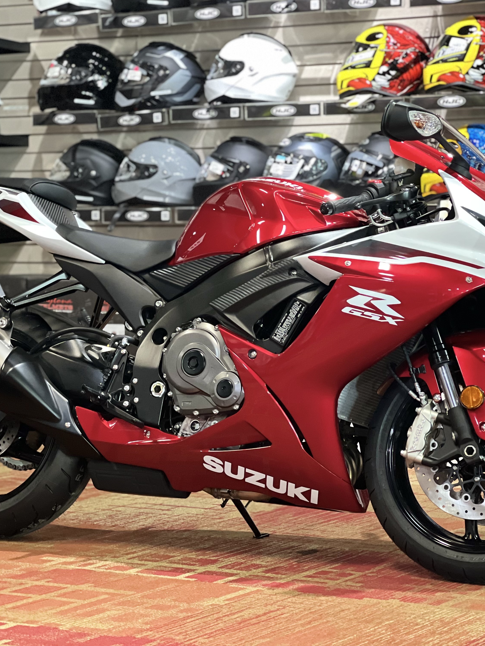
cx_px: 242
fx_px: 1924
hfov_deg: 14.4
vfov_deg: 19.1
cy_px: 322
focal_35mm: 103
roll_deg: -0.2
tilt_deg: -2.9
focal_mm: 9
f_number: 2.8
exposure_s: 1/20
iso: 400
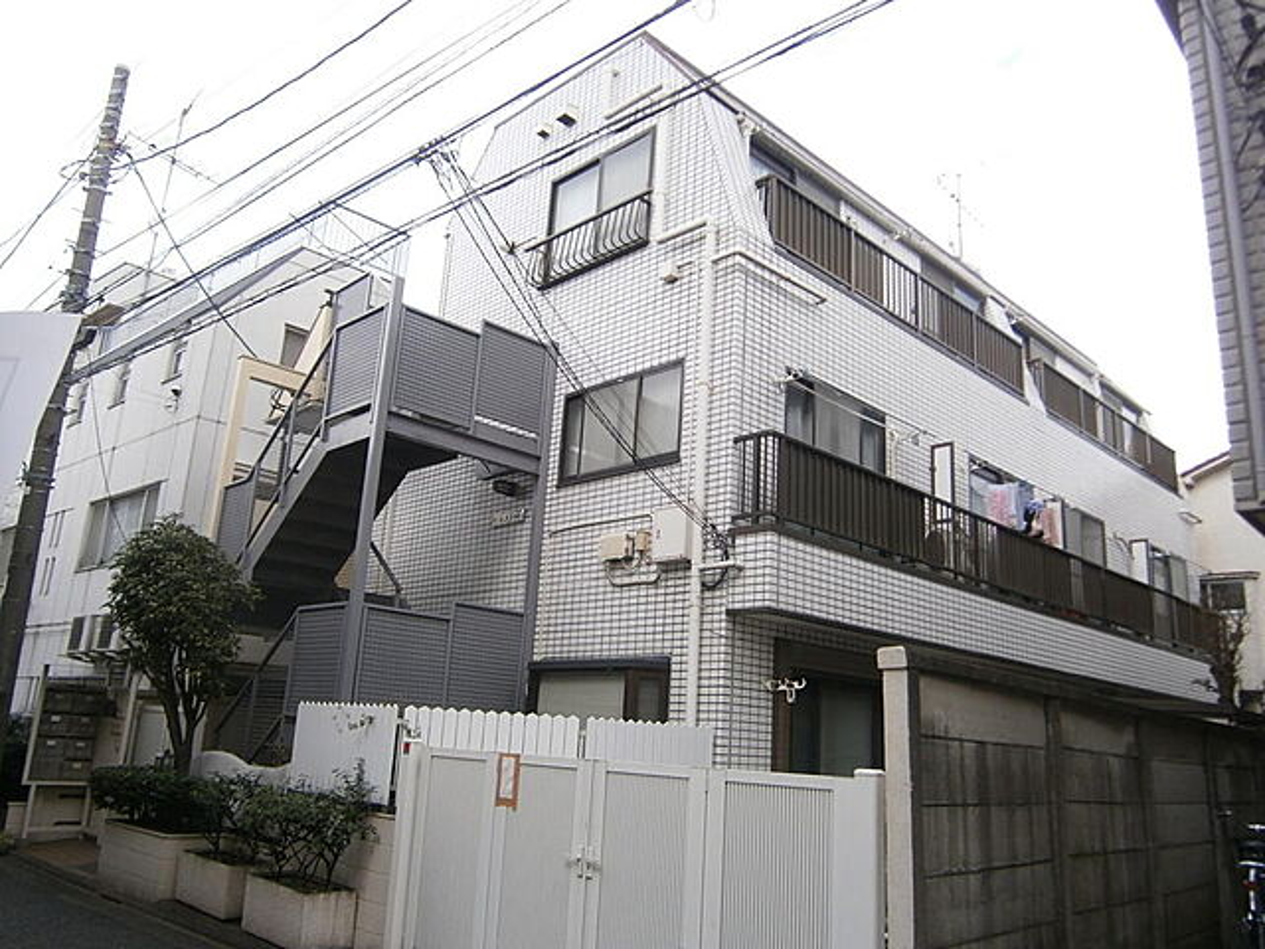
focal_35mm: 26
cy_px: 474
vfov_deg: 53.1
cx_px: 632
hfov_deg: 67.3
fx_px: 950
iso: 80
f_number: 2.8
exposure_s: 1/320
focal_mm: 4.7
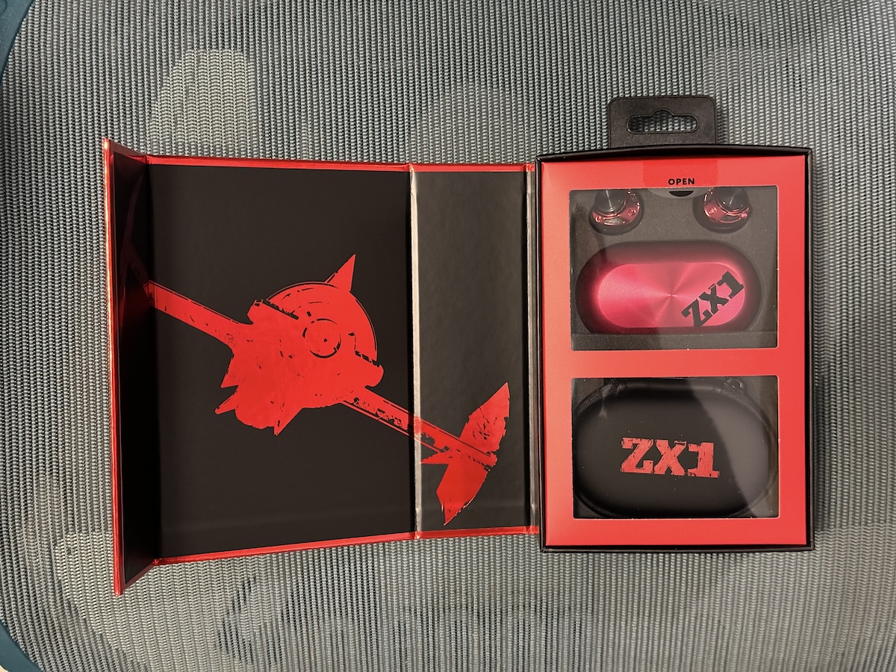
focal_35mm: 48
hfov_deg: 39.7
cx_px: 448
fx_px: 1242
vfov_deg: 30.3
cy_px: 336
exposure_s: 1/25
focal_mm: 6.86
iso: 640
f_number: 1.78
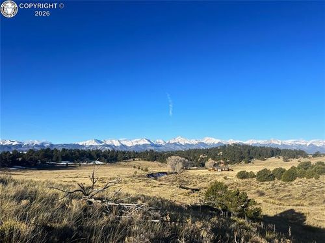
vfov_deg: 53.0
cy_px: 122
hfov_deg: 67.4
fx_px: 244
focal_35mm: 26
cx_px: 162
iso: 50
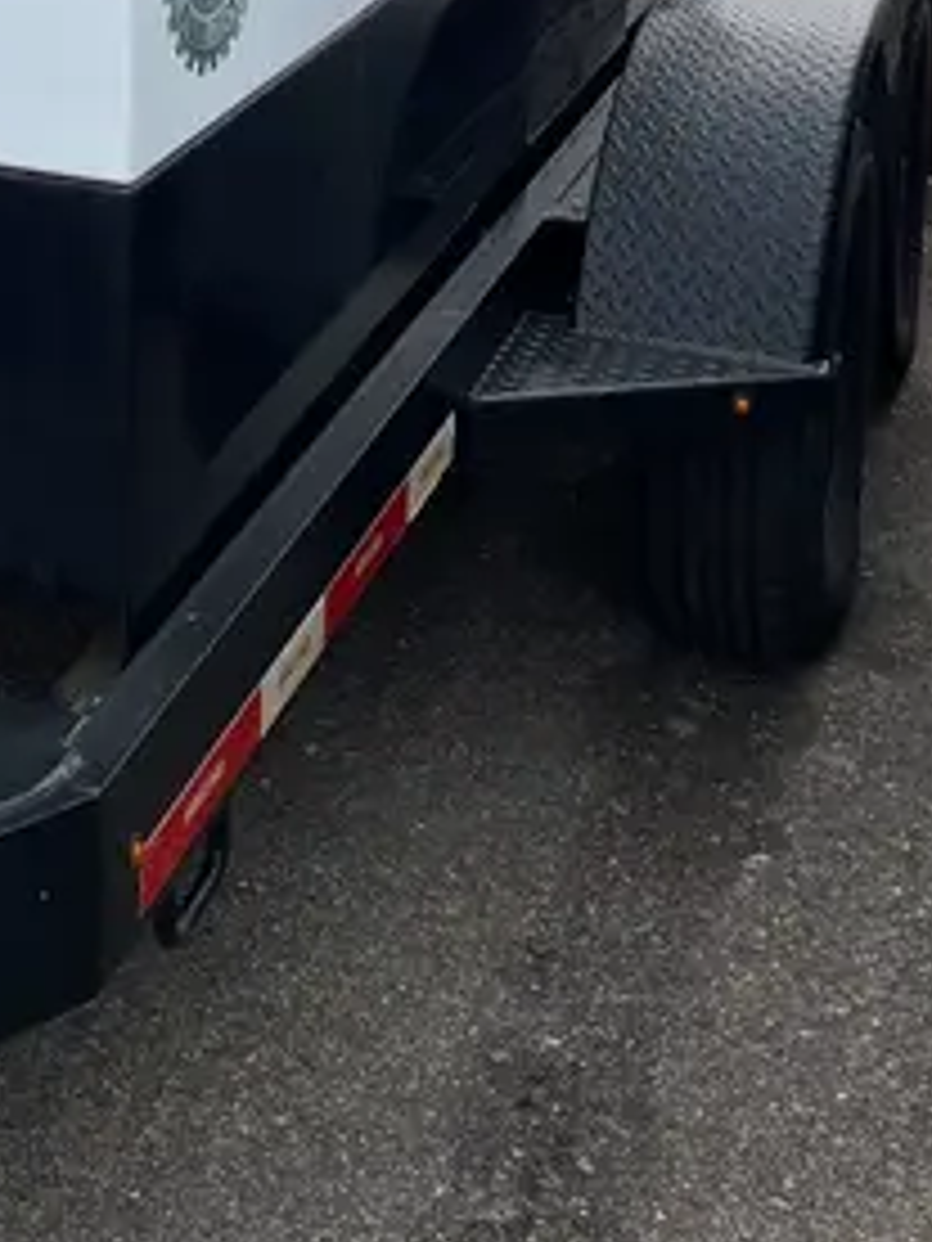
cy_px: -290
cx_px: -158
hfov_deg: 20.1
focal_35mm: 69
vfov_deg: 25.1
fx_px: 2477
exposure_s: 1/3135
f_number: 1.6
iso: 50
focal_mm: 5.1
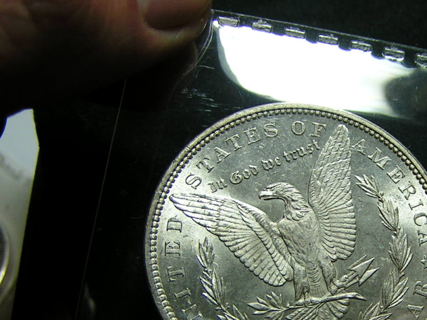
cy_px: 225
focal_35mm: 65
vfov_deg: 22.5
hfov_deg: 29.1
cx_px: 348
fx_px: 802
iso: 50
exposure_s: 1/50
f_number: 4
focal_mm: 5.8
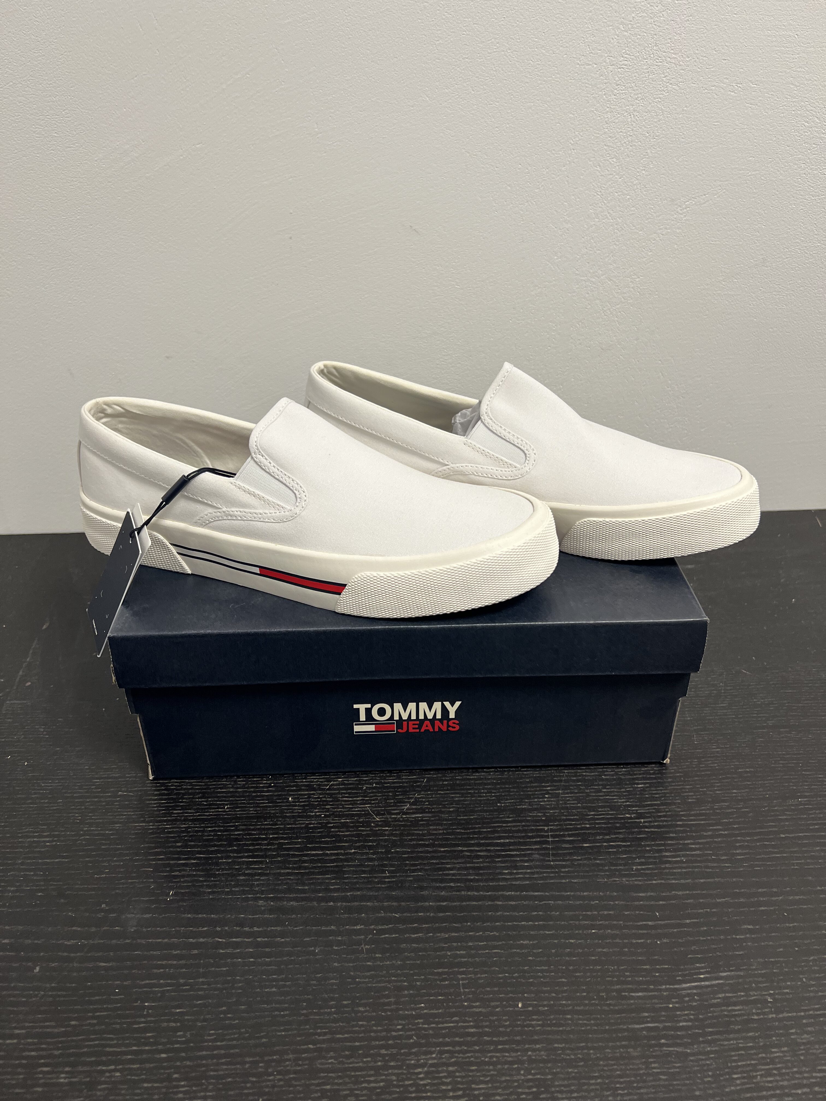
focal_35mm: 26
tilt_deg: -31.7
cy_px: 550
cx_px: 413
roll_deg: +1.4
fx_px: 827
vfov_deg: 67.3
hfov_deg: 53.1
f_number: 1.5
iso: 100
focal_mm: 5.7
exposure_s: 1/100
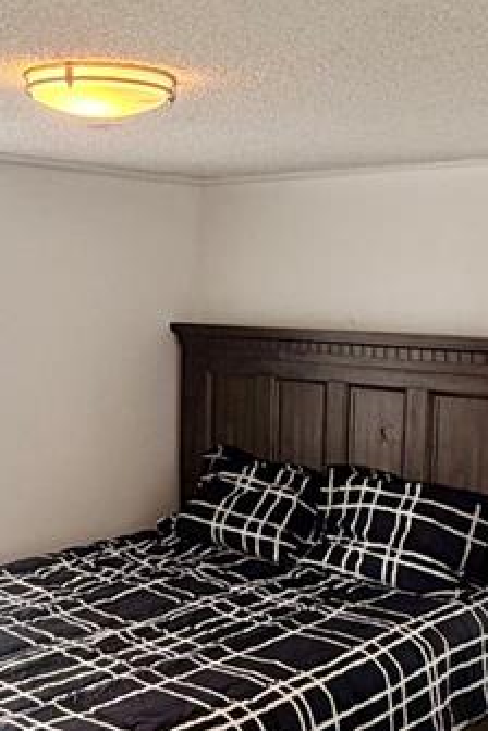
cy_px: 396
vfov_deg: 38.2
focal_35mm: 52
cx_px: 126
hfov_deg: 25.7
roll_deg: -2.3
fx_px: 1057
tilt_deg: -7.2
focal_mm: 2.22
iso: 100
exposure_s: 1/120
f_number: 2.2
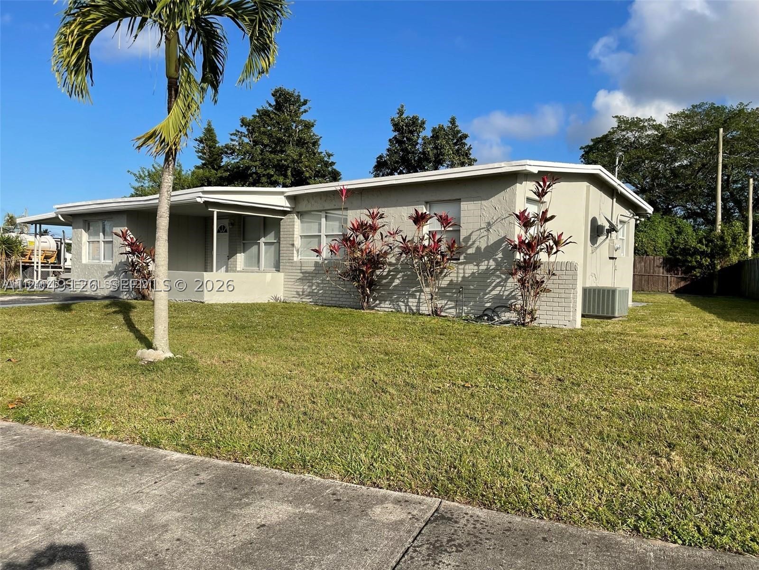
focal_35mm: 26
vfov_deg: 53.1
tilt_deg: -1.0
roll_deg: -0.8
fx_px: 570
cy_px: 285
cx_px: 380
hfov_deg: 67.3
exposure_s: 1/3861
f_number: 1.6
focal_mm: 4.2
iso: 32
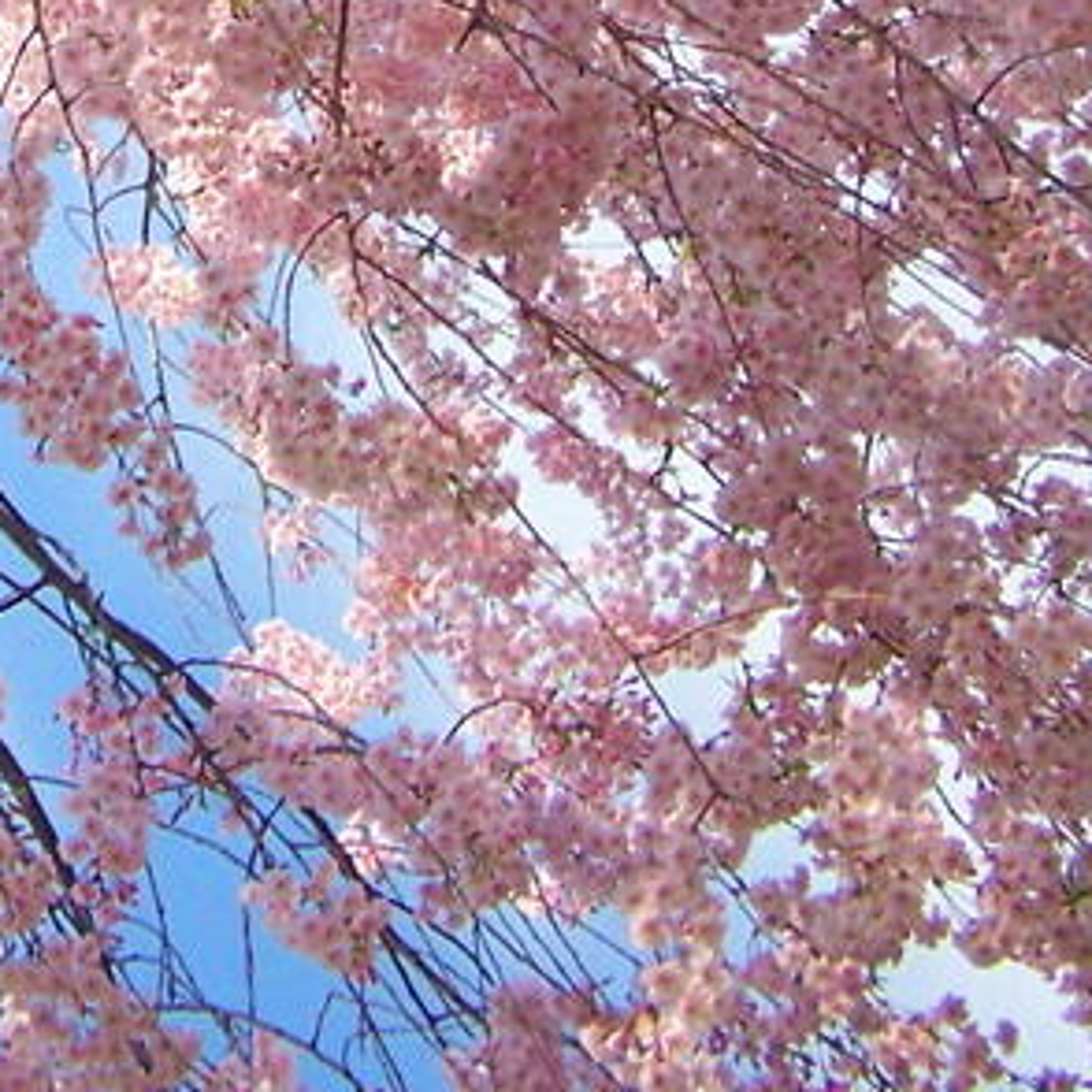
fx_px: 4176
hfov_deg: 14.6
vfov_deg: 14.4
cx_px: -93
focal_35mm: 117
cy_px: -275
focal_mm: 6.3
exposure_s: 1/500
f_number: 2.8
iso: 200
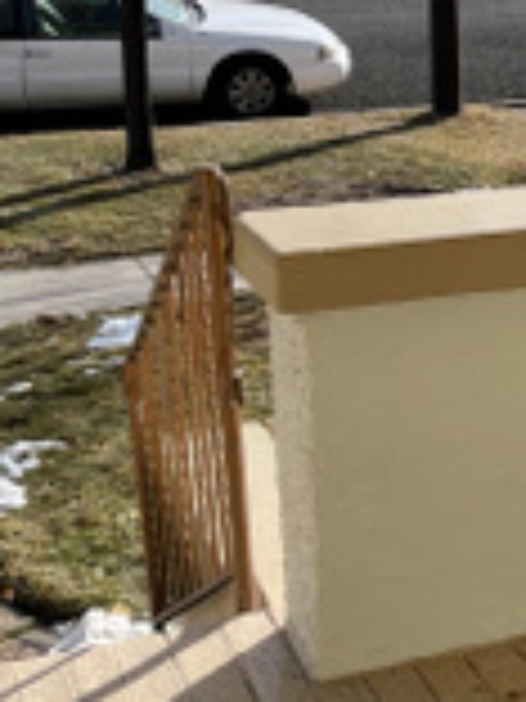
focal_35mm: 80
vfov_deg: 24.3
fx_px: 1621
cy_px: 248
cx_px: 607
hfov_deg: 17.7
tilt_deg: -13.8
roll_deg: +0.6
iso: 32
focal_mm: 5.1
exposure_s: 1/2857
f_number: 1.6
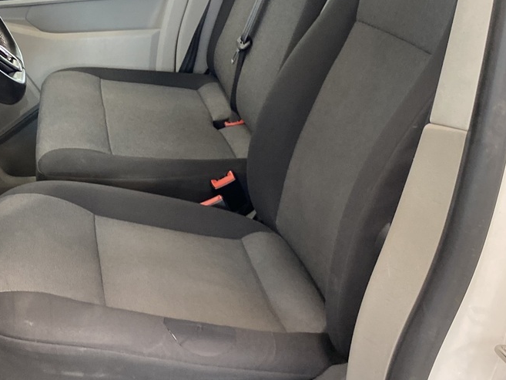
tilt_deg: -13.6
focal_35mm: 57
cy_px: 94
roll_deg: +2.4
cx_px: 15
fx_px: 833
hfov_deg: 31.5
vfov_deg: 25.4
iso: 250
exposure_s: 1/50
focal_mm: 4.25
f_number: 1.8
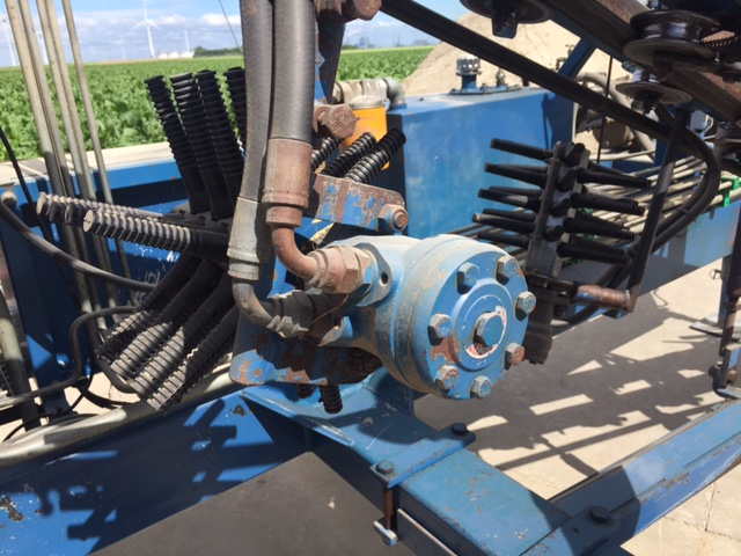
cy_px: 278
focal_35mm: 29
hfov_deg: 61.7
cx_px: 370
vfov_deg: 48.2
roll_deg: +3.9
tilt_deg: -19.4
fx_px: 621
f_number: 2.2
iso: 32
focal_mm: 4.15
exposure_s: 1/1412
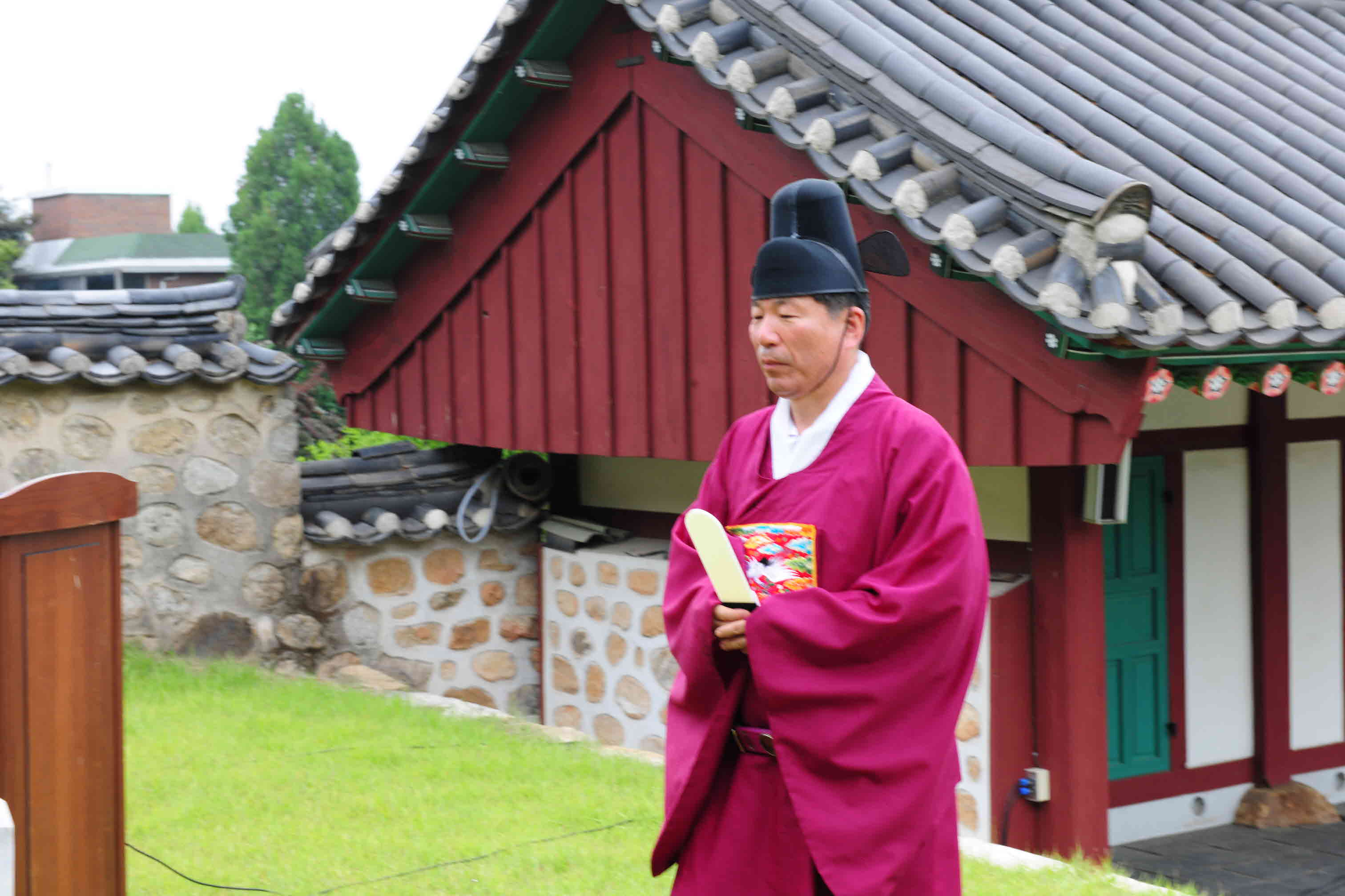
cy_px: 448
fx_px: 2615
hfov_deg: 28.8
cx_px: 672
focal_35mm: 70
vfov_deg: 19.5
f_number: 10
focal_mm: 70
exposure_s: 1/125
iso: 400
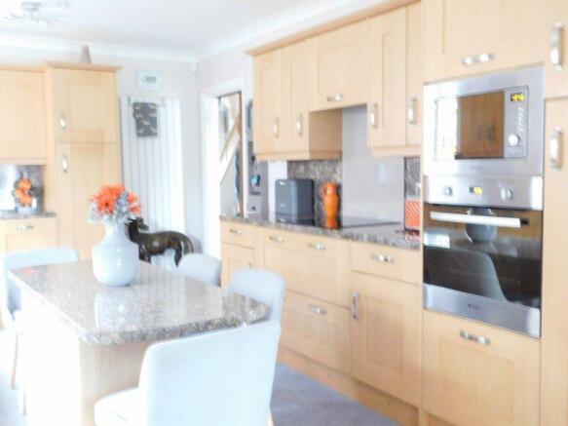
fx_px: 591
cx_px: 284
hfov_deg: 51.4
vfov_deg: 39.6
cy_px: 213
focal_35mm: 36
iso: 800
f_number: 3.5
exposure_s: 1/2
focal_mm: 6.3
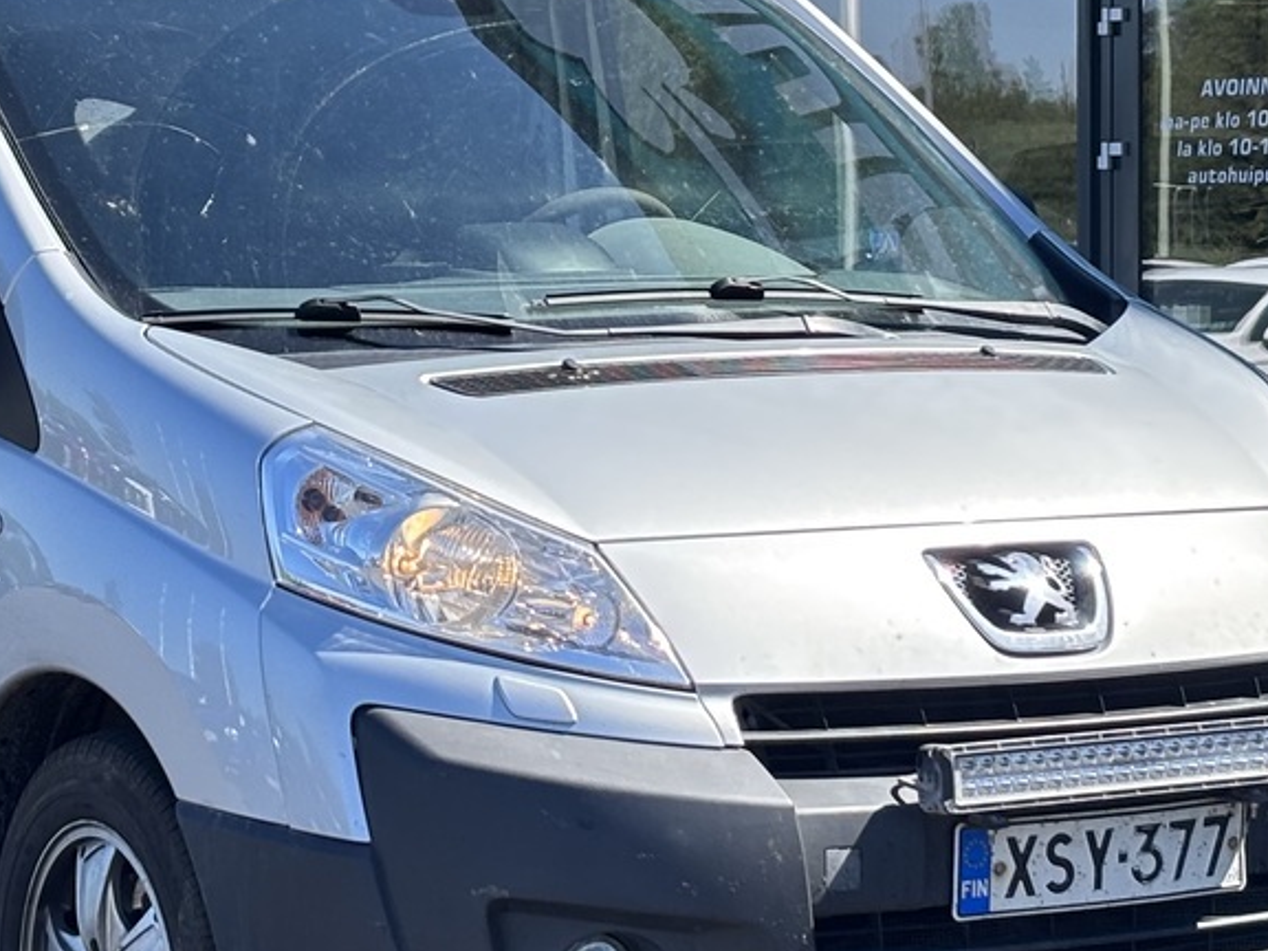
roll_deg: +0.8
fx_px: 4762
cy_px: 205
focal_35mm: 130
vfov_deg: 11.4
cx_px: 376
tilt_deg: +0.6
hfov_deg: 15.1
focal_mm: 5.96
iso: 40
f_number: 1.6
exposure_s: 1/1007
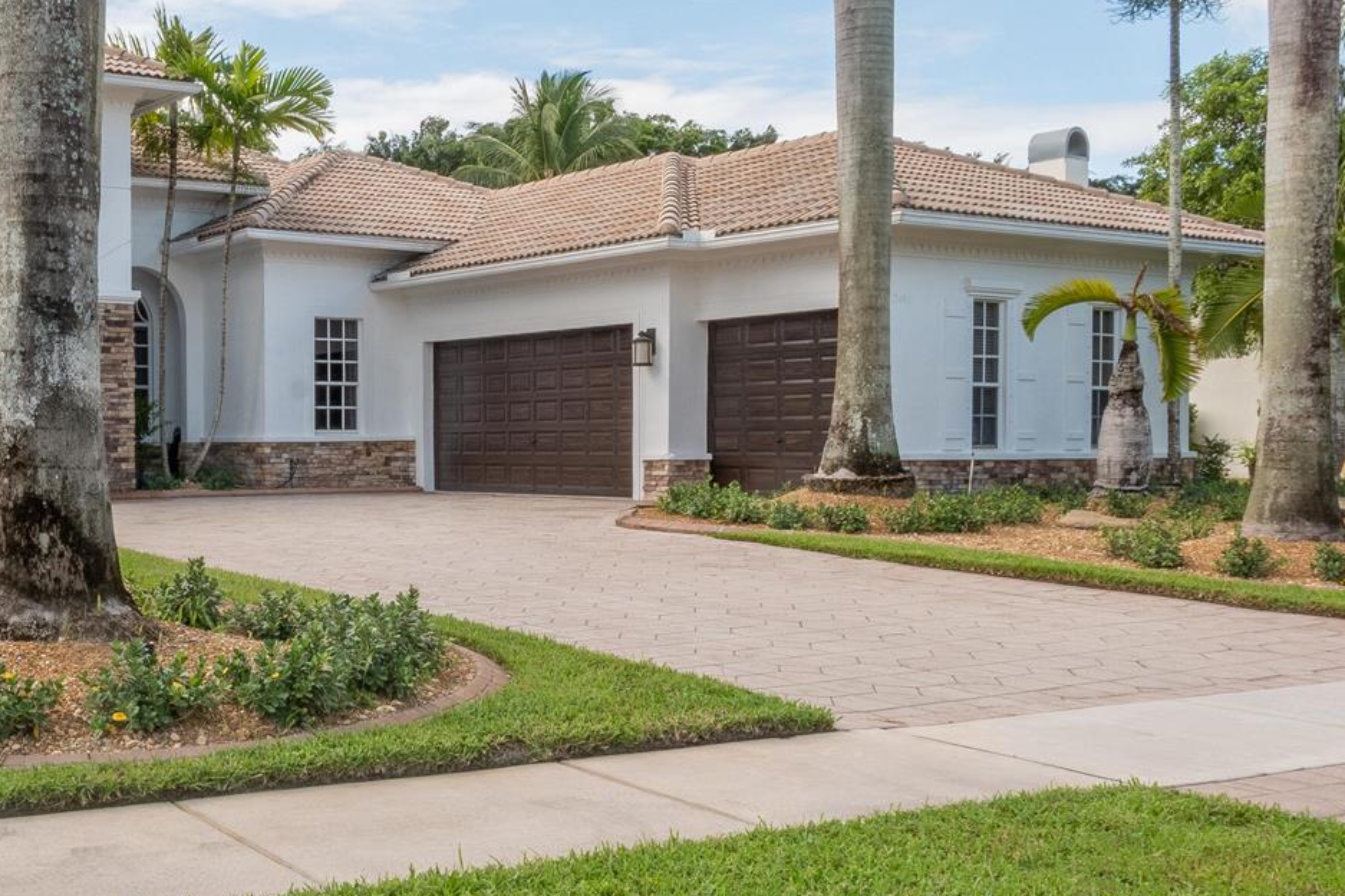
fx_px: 1531
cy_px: 646
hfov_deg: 44.8
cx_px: 245
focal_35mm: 41
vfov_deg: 32.1
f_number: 18
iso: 200
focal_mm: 16
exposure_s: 1/105
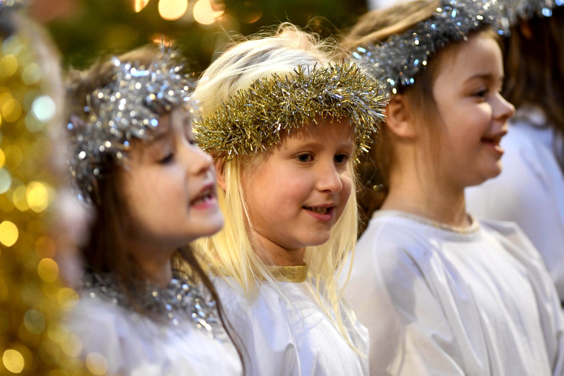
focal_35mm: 450
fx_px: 7049
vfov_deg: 3.1
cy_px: 188
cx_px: 282
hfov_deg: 4.6
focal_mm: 300
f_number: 2.8
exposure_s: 1/100
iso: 4000
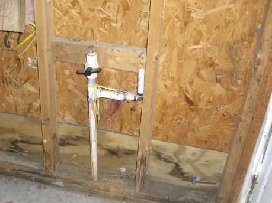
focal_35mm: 53
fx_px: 416
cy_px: 128
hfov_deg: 36.1
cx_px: 112
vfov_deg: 27.4
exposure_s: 1/60
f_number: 2.7
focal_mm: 6.2
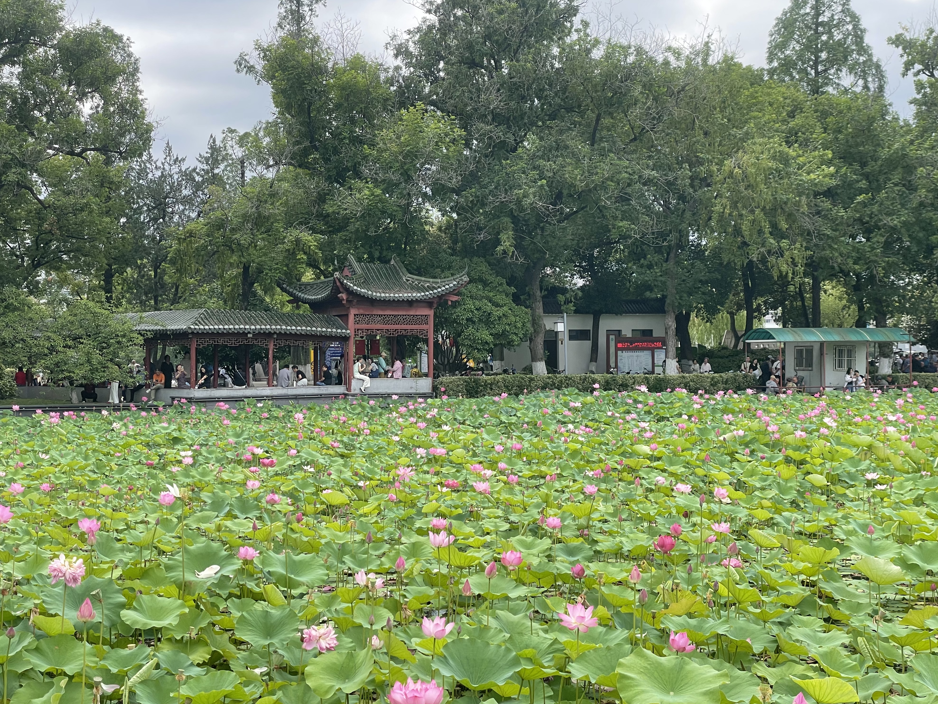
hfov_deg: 36.2
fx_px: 1436
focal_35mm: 53
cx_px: 471
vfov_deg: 27.5
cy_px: 354
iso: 25
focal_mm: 6
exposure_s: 1/727
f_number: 2
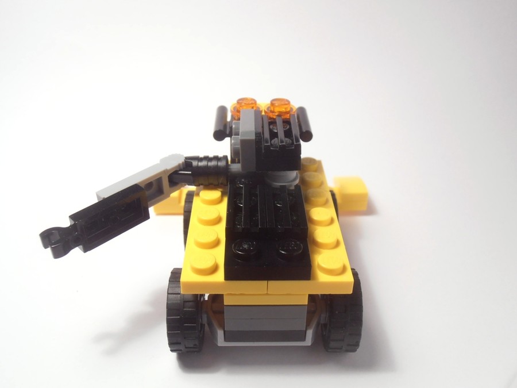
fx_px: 553
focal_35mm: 37
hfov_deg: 50.1
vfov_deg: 38.7
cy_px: 194
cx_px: 258
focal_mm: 6.61
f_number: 3.9
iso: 80
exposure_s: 1/40
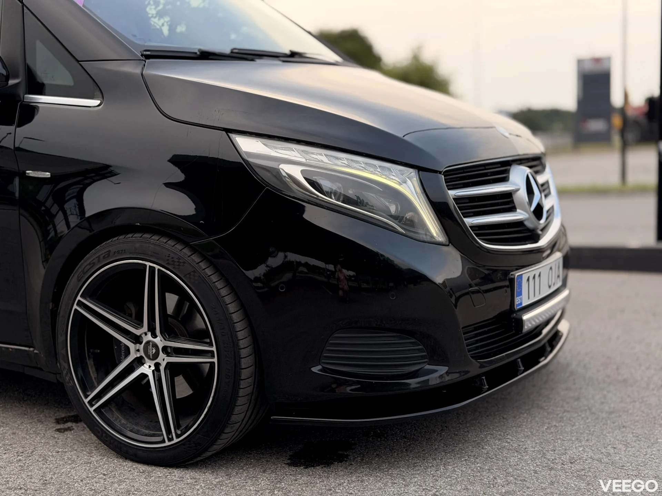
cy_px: 248
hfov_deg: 39.7
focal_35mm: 48
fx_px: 918
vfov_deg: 30.3
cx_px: 331
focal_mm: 6.76
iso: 64
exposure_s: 1/192
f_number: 1.78
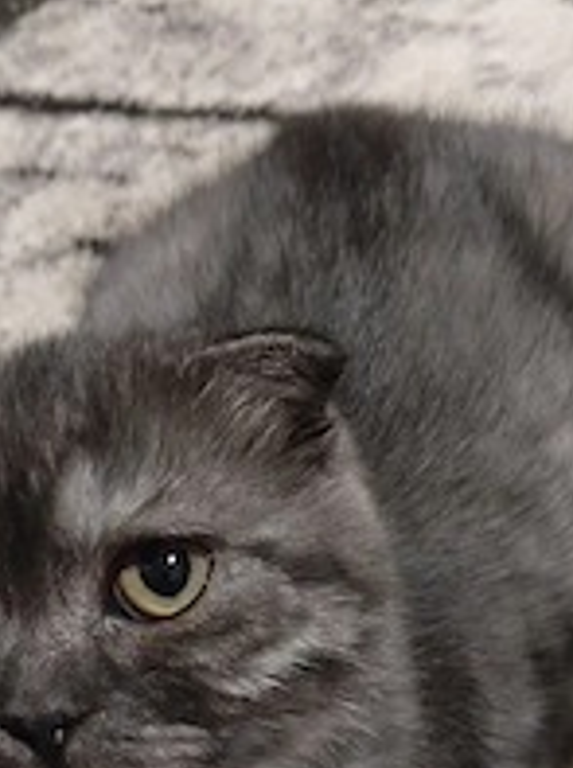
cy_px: 749
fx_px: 1306
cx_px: 133
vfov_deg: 30.7
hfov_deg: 24.4
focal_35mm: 59
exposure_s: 1/20
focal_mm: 4.22
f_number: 1.8
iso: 400
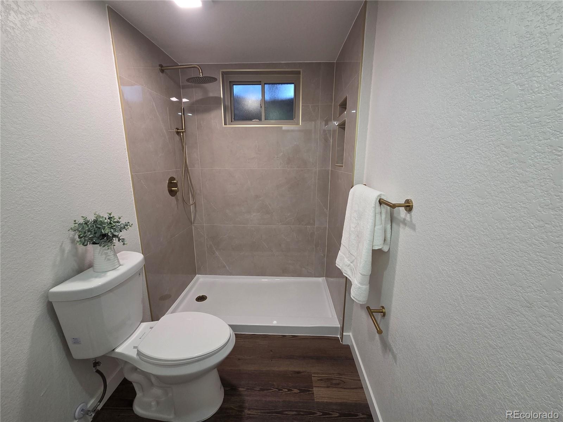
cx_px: 282
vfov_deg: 89.9
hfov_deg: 106.2
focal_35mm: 13
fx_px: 211
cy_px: 211
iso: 250
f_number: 2.2
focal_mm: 2.2
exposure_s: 1/120
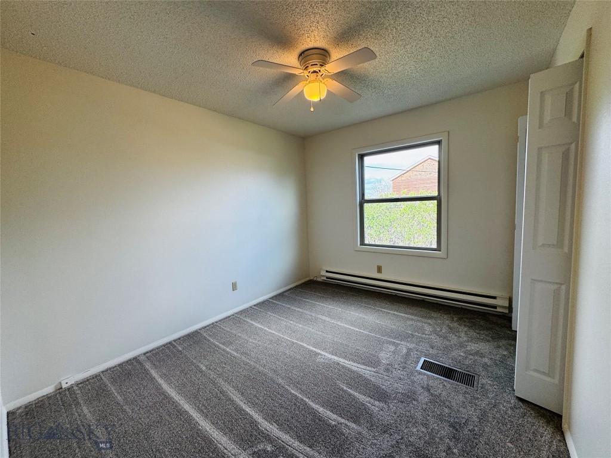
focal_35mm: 14
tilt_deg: -6.2
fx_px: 247
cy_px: 229
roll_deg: +2.4
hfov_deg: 102.1
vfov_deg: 85.7
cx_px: 306
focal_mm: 2.22
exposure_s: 1/120
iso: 80
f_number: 2.2
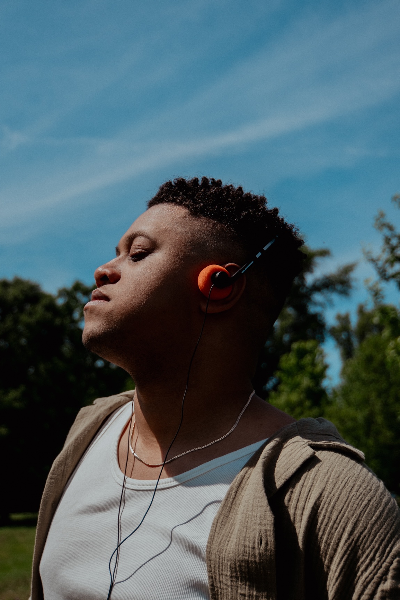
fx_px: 1016
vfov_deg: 32.9
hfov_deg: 22.3
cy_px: 305
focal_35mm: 61
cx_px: 195
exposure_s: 1/2000
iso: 200
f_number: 4.5
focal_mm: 37
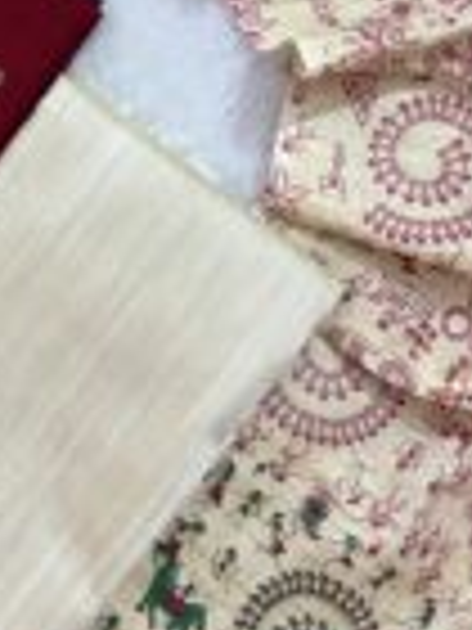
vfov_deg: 23.3
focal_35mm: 81
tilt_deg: -83.8
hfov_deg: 17.7
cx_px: -16
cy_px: 25
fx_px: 1473
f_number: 1.6
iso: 125
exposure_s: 1/50
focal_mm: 5.96
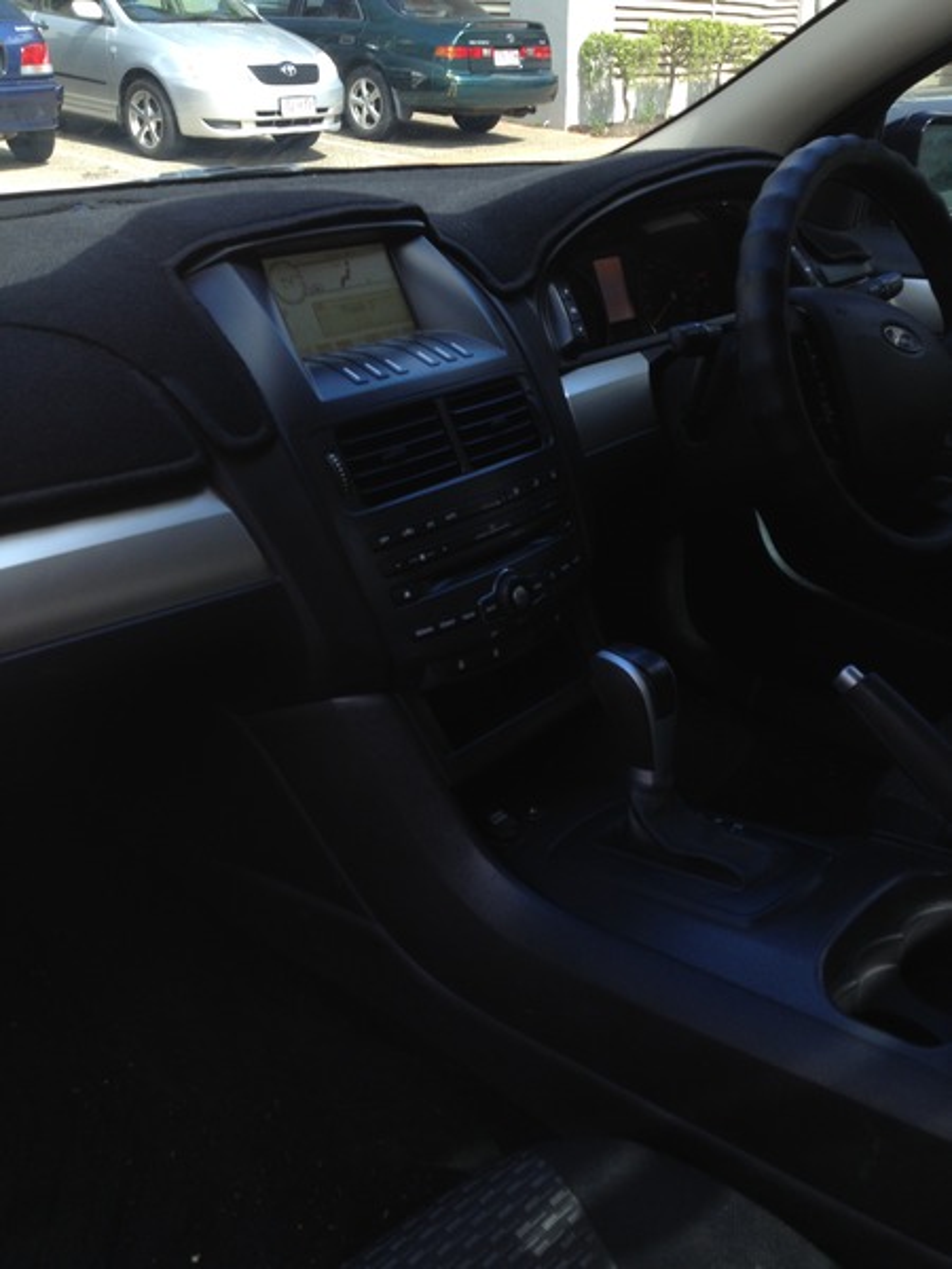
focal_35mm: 35
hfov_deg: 40.7
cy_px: 634
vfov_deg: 52.6
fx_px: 1283
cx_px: 476
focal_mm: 4.28
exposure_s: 1/202
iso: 50
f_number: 2.4
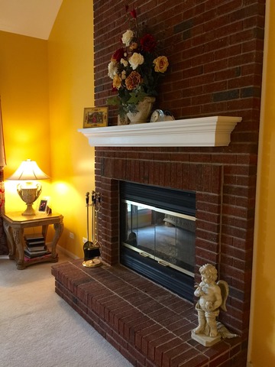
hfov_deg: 48.2
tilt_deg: -6.3
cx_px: 138
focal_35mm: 29
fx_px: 307
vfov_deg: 61.7
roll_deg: +0.2
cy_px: 184
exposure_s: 1/15
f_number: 2.2
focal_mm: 4.15
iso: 100
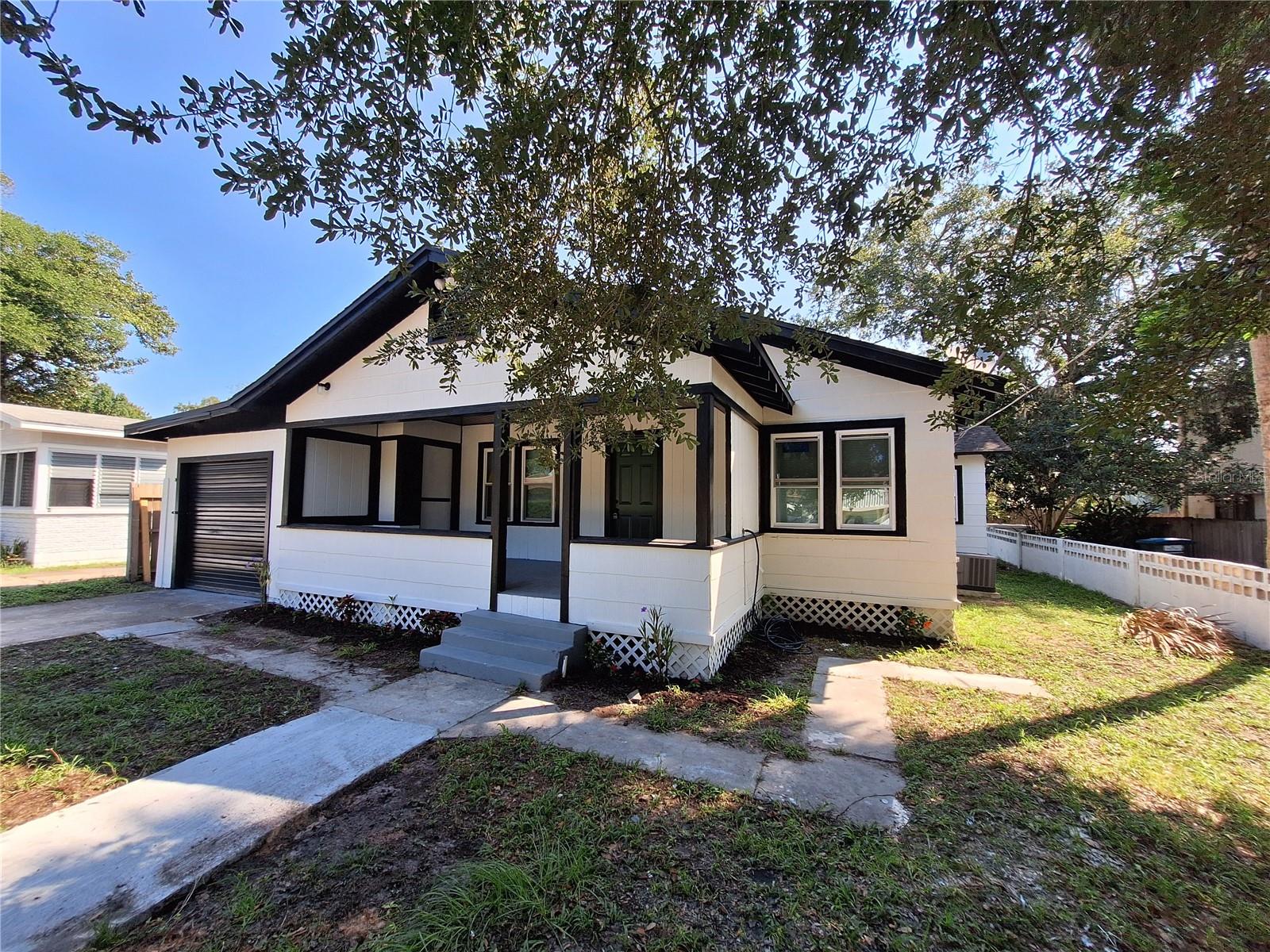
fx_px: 477
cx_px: 635
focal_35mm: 13
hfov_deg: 106.2
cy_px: 476
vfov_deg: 89.9
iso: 40
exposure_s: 1/715
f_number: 2.2
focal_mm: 1.74
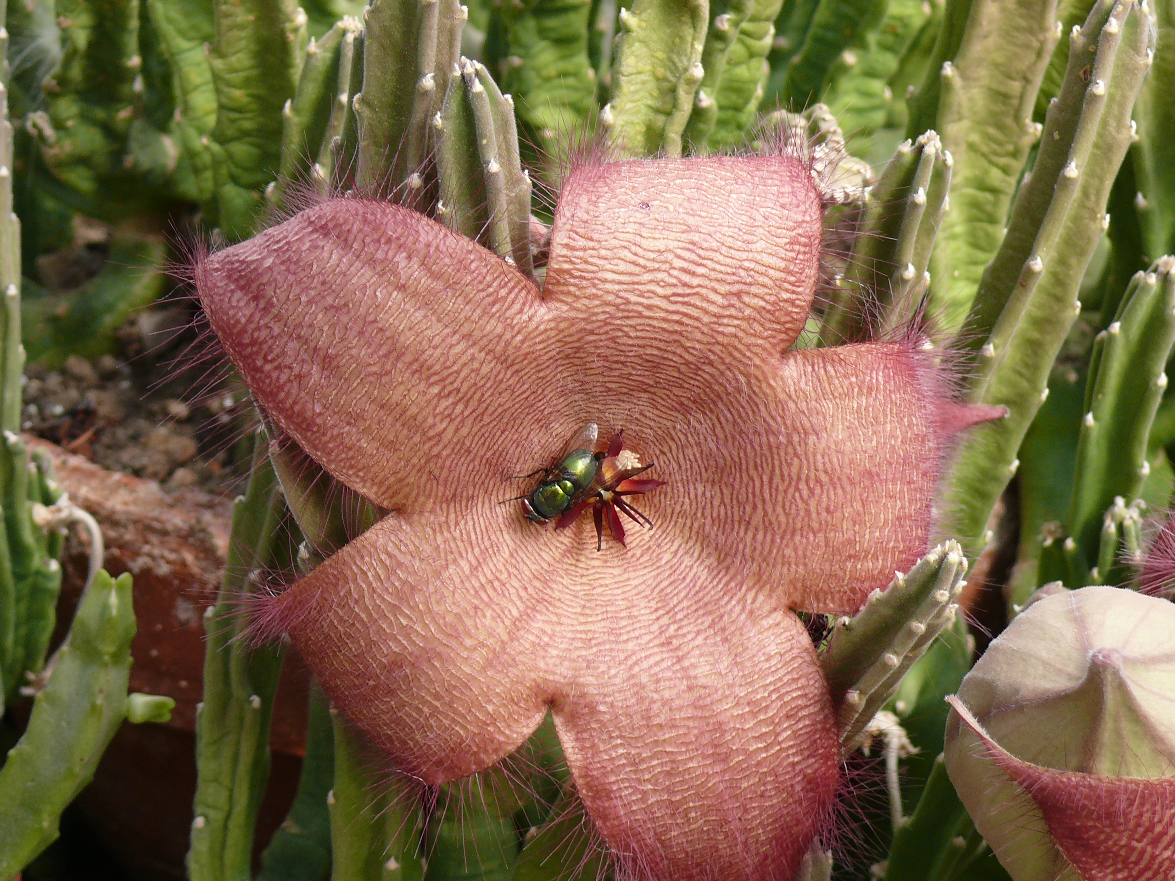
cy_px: 440
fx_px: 5227
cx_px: 588
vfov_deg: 9.6
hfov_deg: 12.8
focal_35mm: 154
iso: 100
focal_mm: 22.8
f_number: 4
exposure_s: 1/160
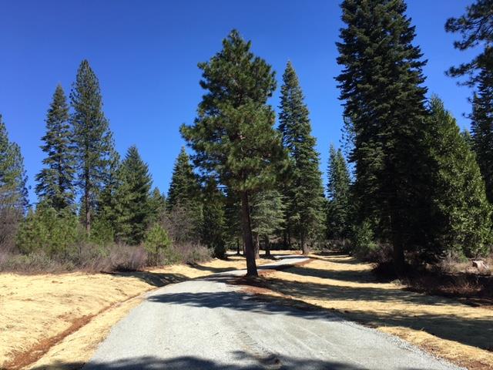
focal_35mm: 29
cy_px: 185
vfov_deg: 48.2
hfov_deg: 61.7
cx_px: 246
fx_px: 413
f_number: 2.2
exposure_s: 1/1012
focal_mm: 4.15
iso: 25
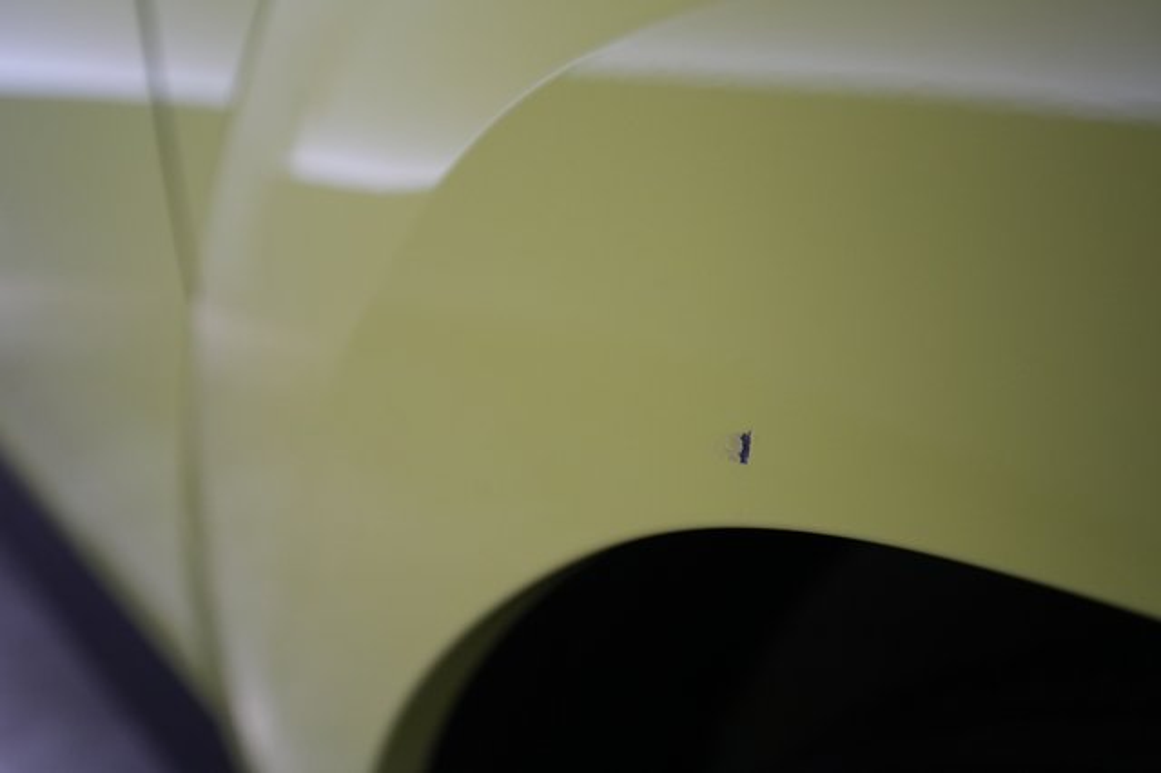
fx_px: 902
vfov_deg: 46.4
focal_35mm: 28
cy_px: 386
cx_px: 580
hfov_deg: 65.5
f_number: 5
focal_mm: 28
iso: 3200
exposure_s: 1/200
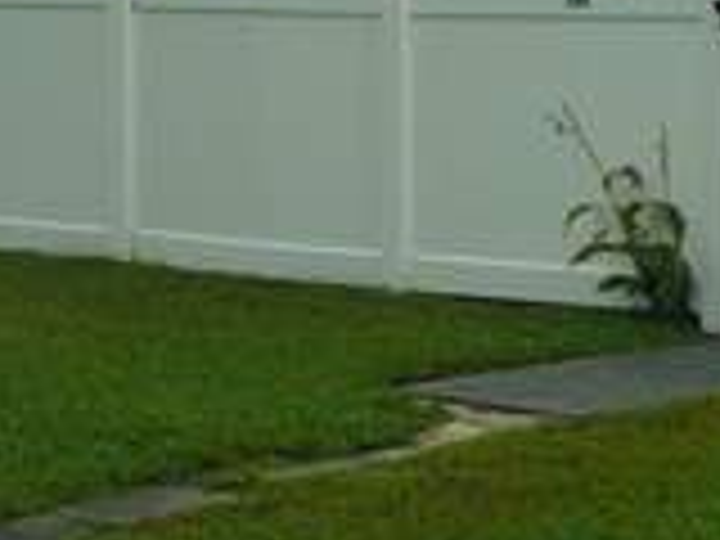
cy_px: 68
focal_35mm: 175
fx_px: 3640
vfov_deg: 8.5
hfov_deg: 10.6
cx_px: 1282
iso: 80
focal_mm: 5.2
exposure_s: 1/50
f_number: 2.8
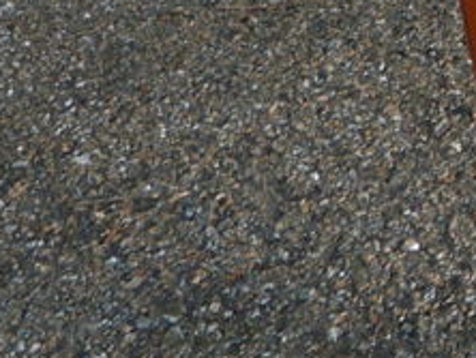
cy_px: -28
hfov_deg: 12.6
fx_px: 1858
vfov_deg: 10.9
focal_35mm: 135
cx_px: 997
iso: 125
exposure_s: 1/30
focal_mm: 5.2
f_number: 3.3
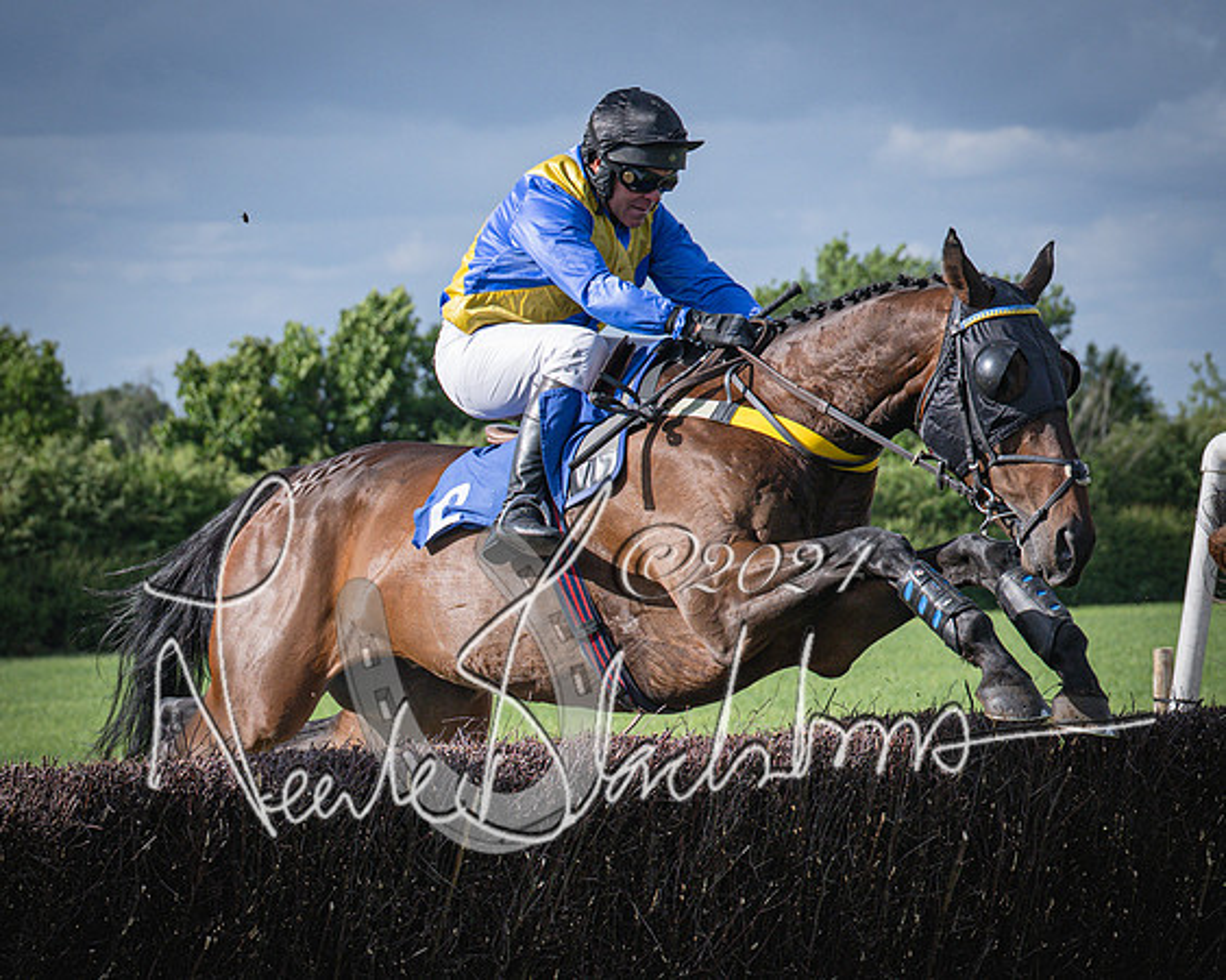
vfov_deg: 7.8
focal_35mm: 197
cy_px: 745
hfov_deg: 9.8
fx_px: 7140
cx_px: 252
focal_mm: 70
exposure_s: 1/1600
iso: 200
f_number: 4.5
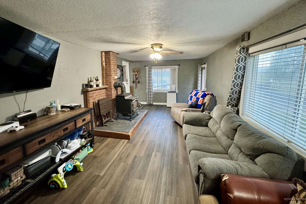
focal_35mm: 15
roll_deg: +0.3
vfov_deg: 77.1
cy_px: 92
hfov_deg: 100.4
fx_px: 127
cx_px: 150
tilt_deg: -8.2
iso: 1000
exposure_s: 1/60
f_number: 2.2
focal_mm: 2.22
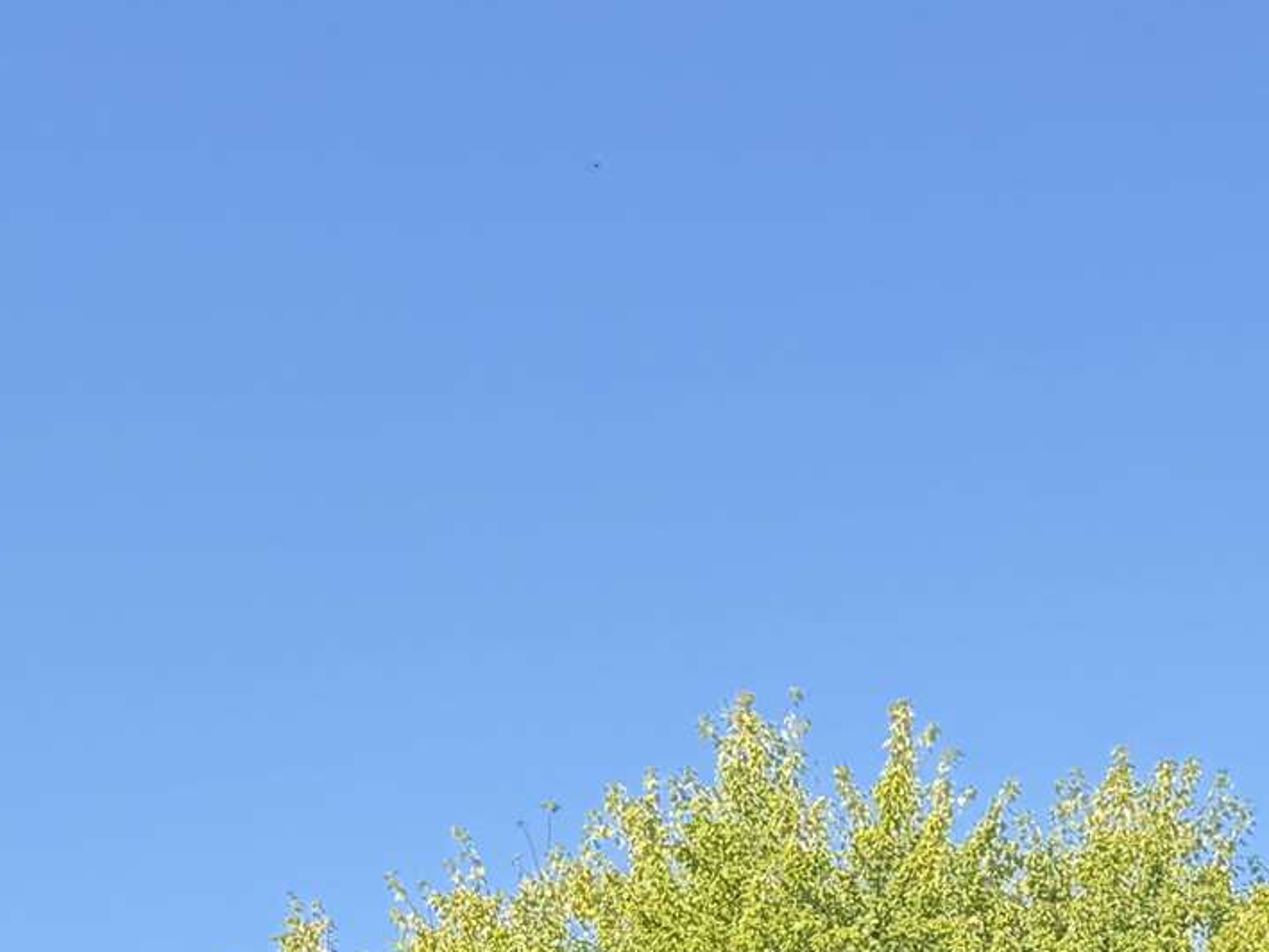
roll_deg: +0.6
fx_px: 3813
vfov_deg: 12.4
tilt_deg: +2.3
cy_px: 1940
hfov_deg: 18.4
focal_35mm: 104
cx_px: 1242
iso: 80
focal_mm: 6.76
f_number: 1.78
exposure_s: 1/1271
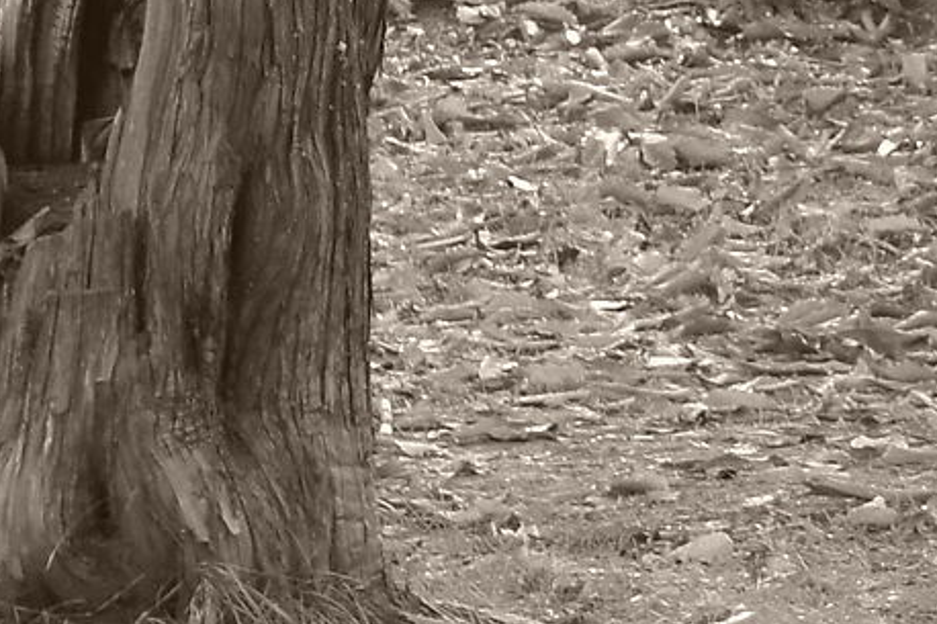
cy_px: -422
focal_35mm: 433
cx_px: 1183
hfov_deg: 4.7
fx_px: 11256
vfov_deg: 3.2
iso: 400
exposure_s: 1/15
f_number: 7.1
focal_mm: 55
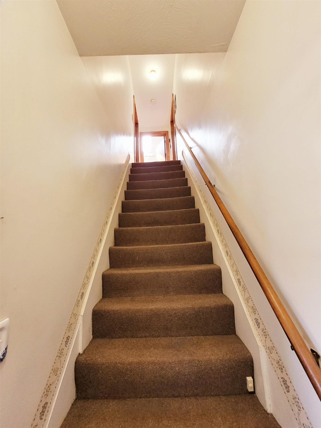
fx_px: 161
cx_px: 160
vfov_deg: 106.2
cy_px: 214
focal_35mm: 13
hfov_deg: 89.9
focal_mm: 1.74
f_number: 2.2
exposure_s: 1/60.2
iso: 250
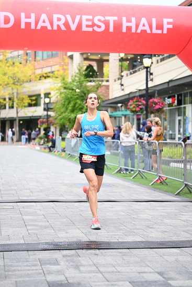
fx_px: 560
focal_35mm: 70
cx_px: 96
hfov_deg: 19.5
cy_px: 144
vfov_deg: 28.8
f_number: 2.8
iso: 1250
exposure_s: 1/1600
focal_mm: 70
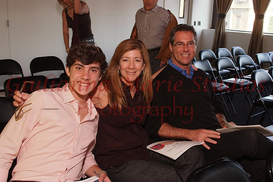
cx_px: 136
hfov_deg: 46.4
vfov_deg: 32.0
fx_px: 319
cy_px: 91
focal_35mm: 42
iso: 400
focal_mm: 28
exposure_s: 1/60
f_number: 5.6
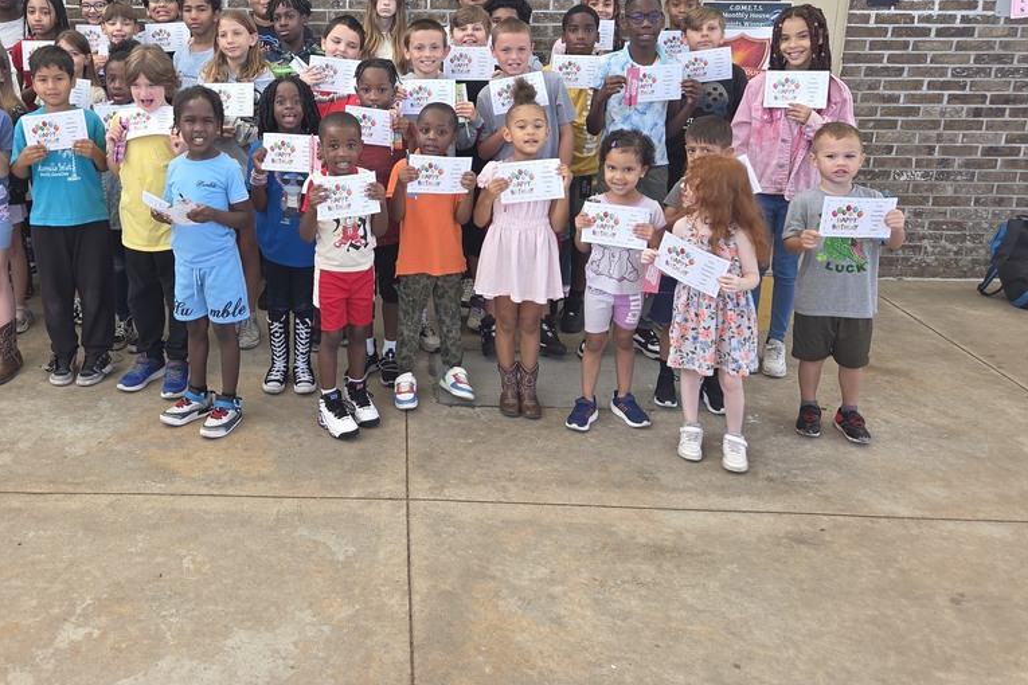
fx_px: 914
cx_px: 364
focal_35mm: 32
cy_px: 191
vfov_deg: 40.2
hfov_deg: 57.7
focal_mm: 5.4
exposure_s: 1/60
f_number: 1.8
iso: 80
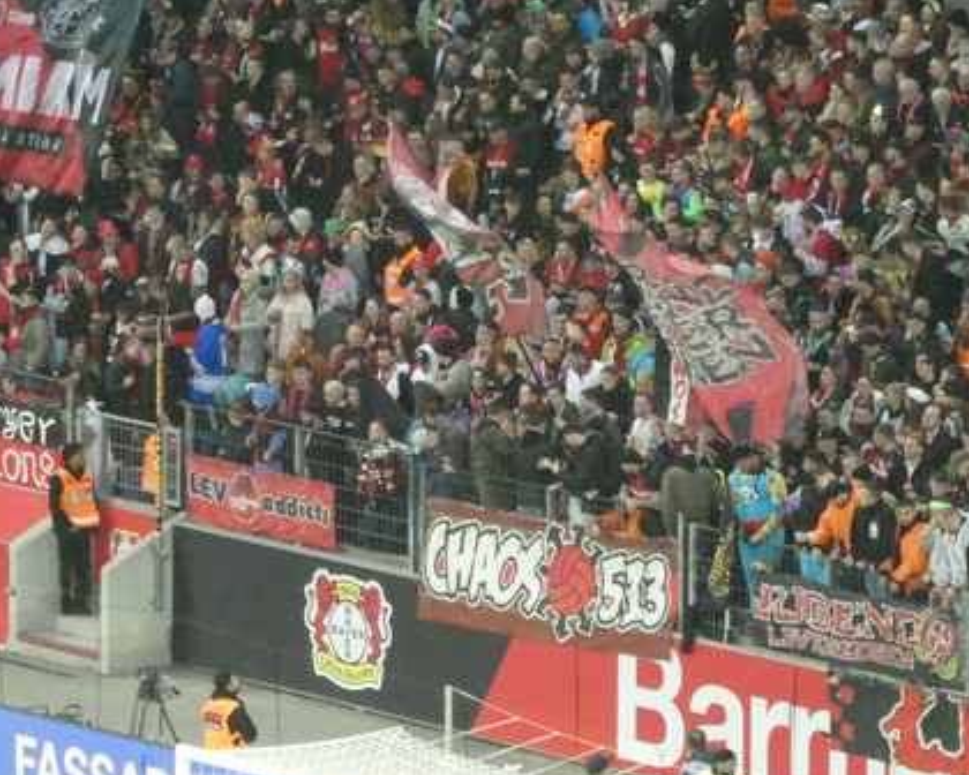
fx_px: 10668
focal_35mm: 372
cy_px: 362
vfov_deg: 4.2
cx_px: 323
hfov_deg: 5.2
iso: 1600
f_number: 5.6
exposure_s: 1/125
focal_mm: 44.8
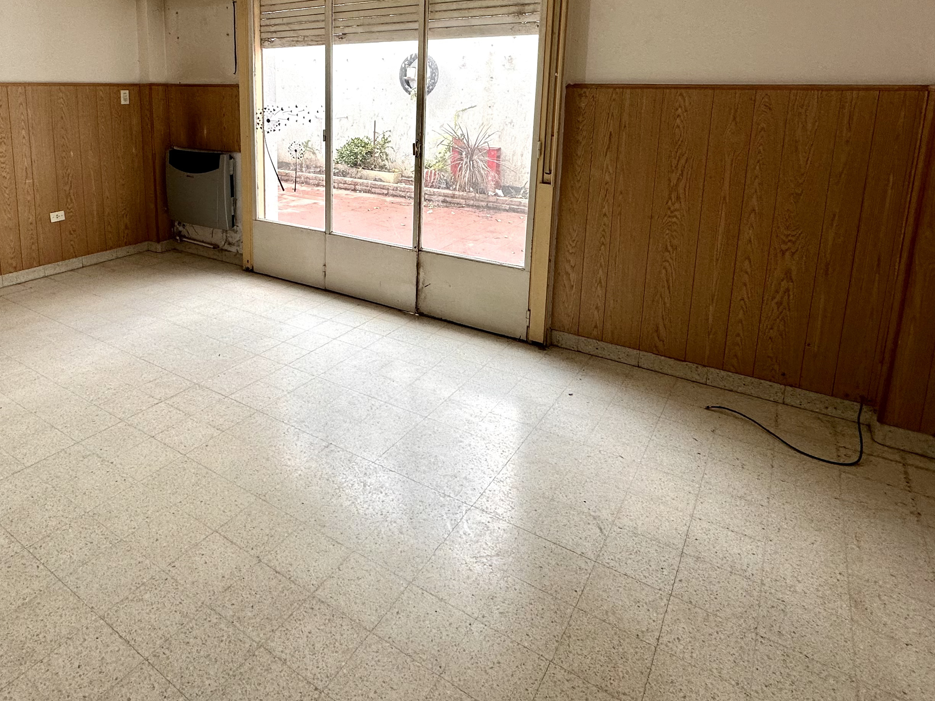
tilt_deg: -9.7
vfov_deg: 56.5
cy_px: 193
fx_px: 621
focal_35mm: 23
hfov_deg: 72.5
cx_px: 342
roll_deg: +0.8
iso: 64
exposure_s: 1/99
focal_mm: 2.22
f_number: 2.2
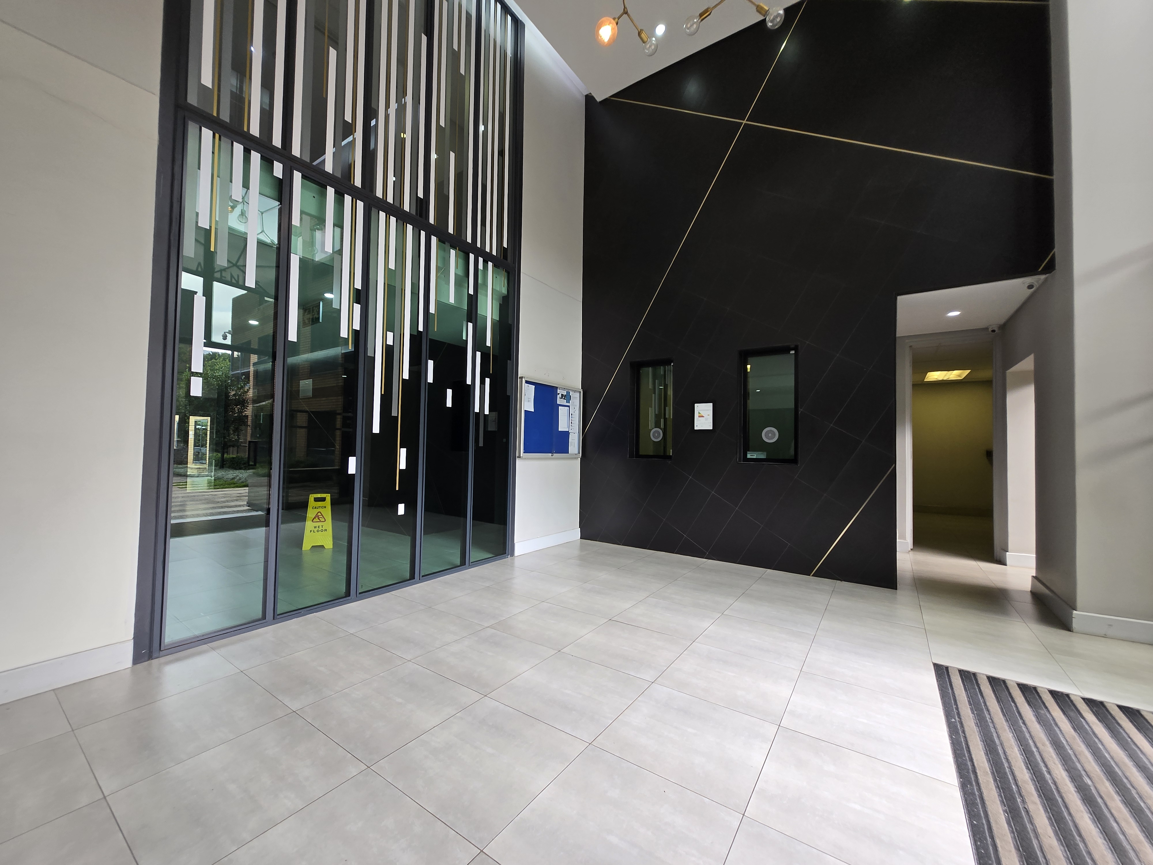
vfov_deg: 89.9
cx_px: 576
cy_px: 432
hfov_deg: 106.2
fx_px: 433
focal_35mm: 13
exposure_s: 1/50
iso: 40
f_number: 2.2
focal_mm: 1.7
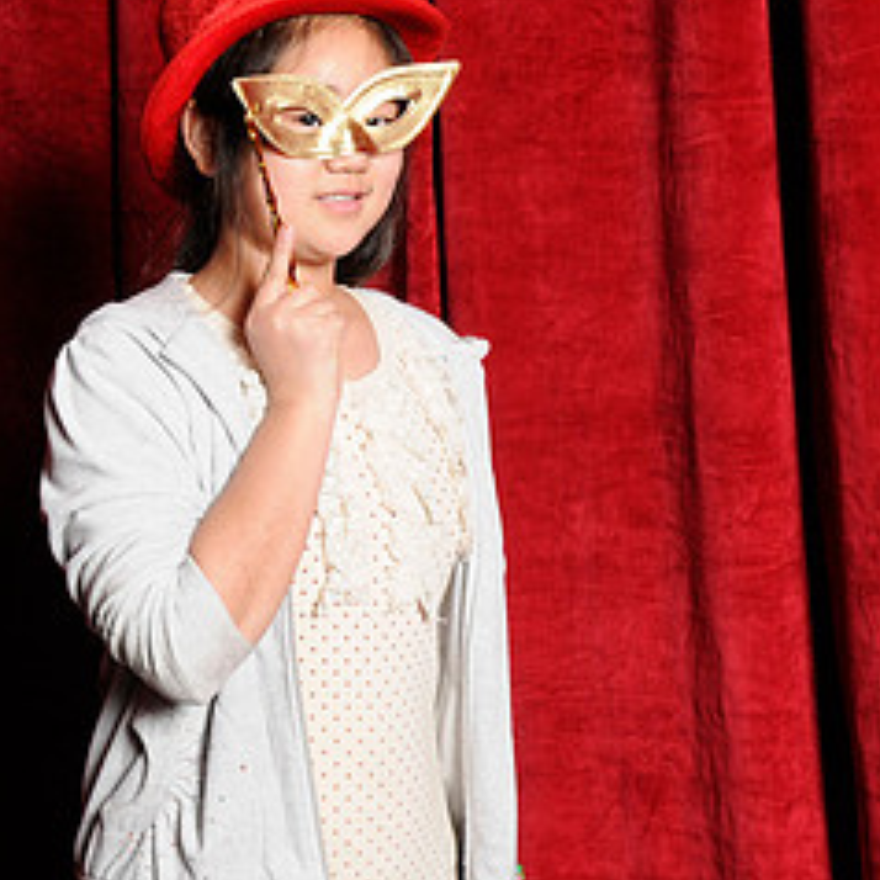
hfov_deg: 19.9
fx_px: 2502
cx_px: 296
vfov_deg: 19.9
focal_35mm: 87
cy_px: 508
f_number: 8
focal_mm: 28
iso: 400
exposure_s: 1/60
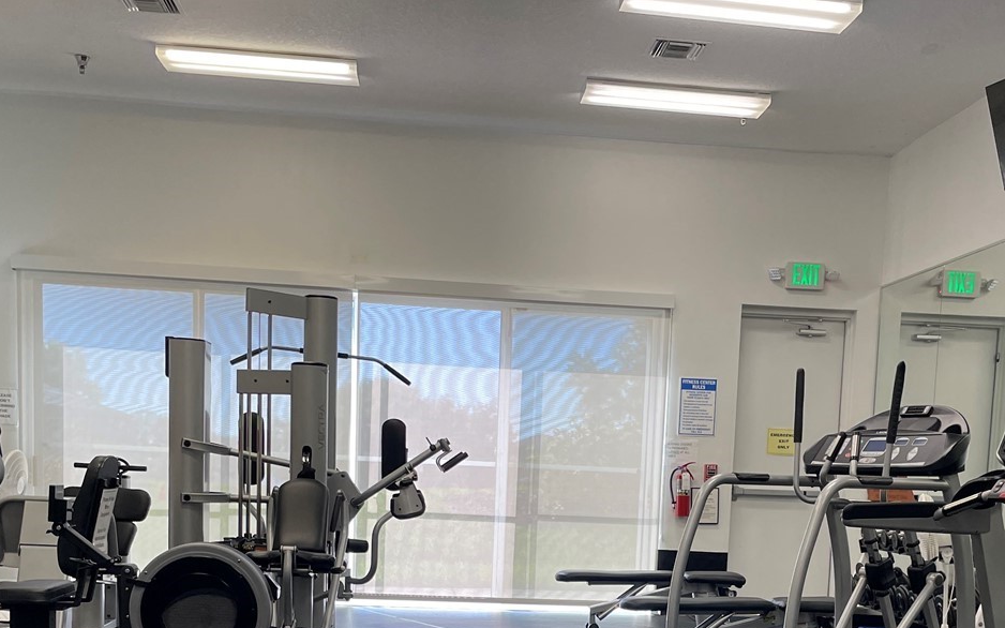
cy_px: 608
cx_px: 594
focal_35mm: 47
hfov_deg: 42.5
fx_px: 1287
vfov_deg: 26.2
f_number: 1.6
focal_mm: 4.2
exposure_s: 1/120
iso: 80
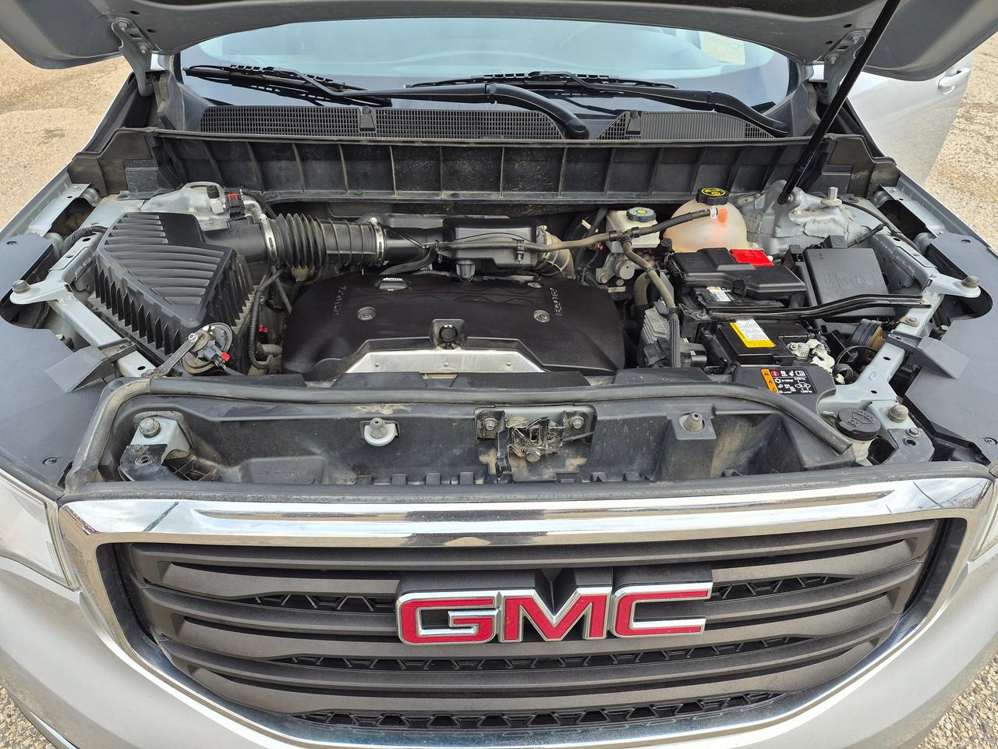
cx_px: 499
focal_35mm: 23
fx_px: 663
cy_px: 374
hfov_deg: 73.9
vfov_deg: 58.9
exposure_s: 1/180
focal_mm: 5.4
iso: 50
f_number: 1.8
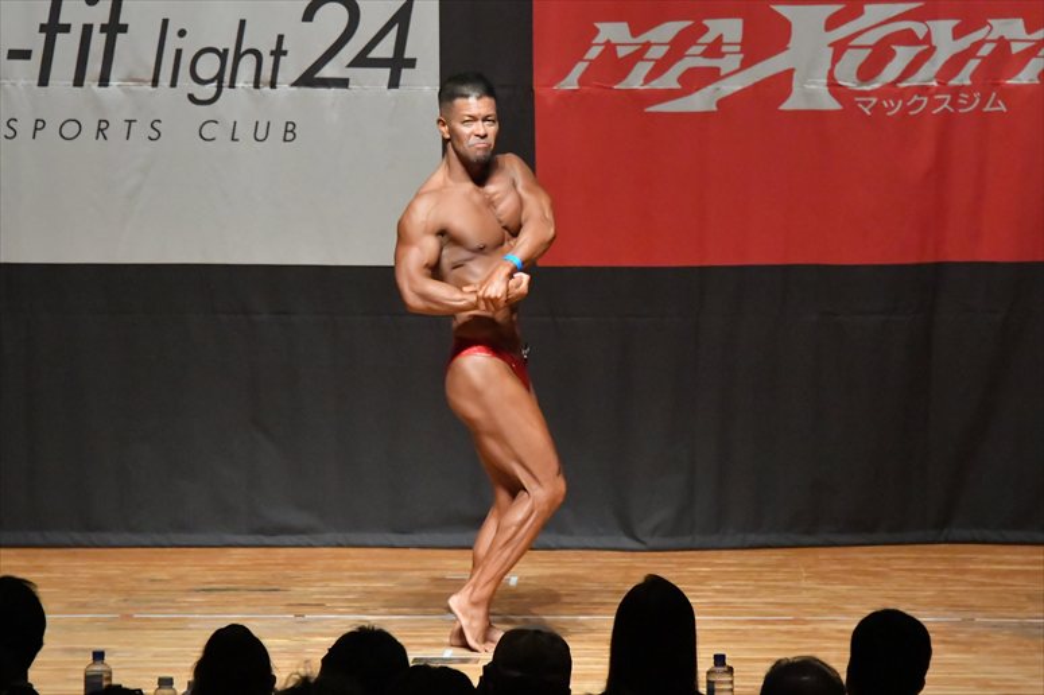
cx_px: 522
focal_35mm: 270
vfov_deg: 5.1
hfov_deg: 7.6
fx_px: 7826
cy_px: 348
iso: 12800
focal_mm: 180
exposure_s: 1/400
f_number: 5.6
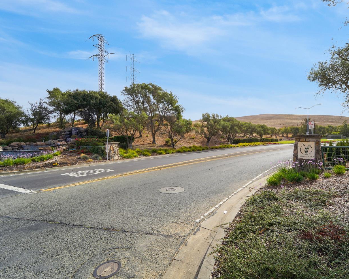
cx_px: 192
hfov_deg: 92.8
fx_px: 165
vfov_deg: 80.4
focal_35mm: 16
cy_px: 140
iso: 100
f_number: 8
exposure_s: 1/250
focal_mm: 14
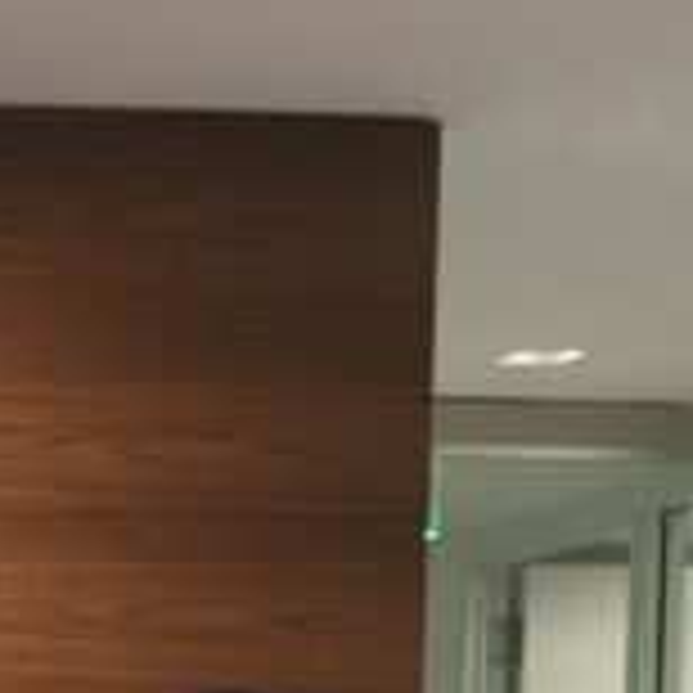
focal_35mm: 170
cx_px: -882
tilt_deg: -1.9
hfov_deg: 9.3
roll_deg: -1.0
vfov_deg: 9.9
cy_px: 1138
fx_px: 3850
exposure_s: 1/30
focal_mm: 4.15
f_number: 2.2
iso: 80
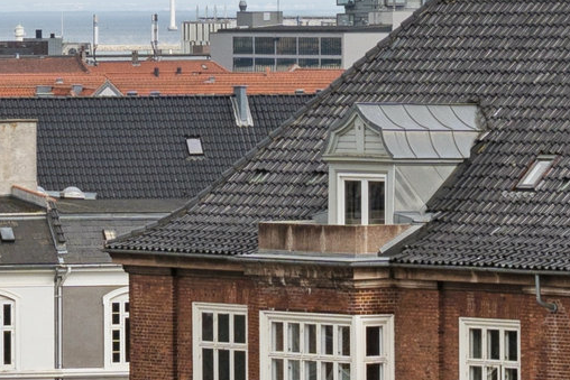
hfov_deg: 4.6
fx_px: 7016
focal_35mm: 443
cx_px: 20
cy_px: 56
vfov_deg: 3.1
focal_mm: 50
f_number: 7.1
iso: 100
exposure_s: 1/400
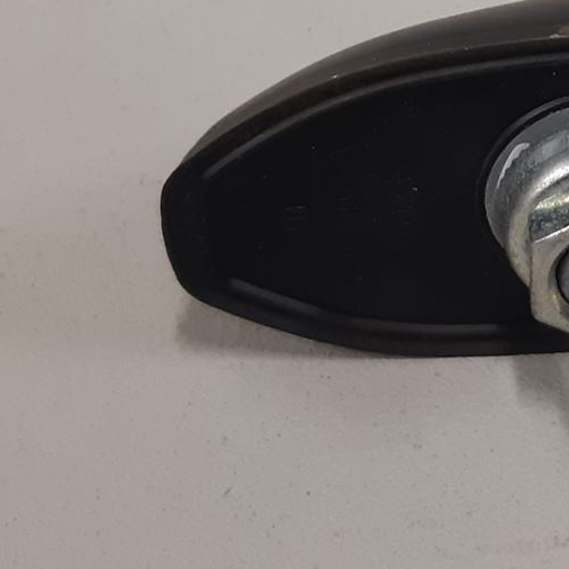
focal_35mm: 93
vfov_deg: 18.5
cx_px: 705
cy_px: 88
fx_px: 1730
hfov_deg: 17.7
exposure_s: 1/50
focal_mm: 3.93
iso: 125
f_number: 1.7
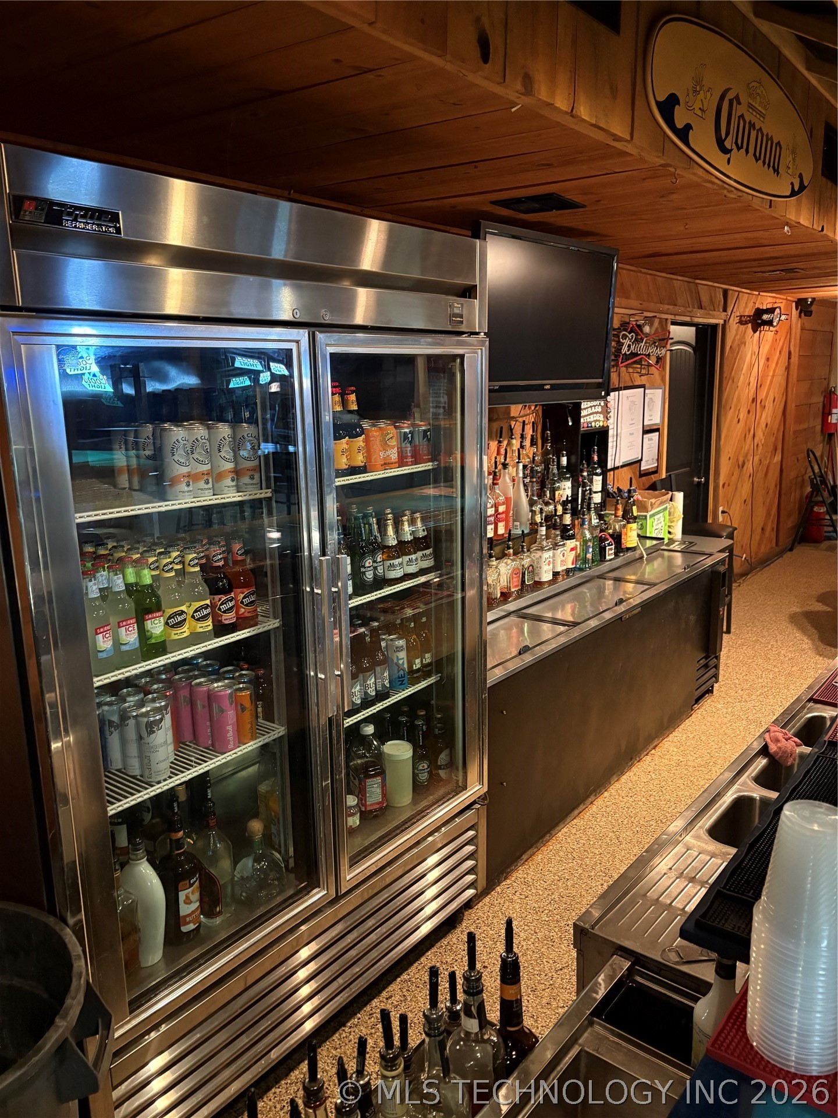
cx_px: 419
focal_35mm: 26
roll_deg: +1.5
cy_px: 559
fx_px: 839
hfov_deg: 53.1
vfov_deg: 67.3
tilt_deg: -12.0
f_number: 1.6
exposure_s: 1/30
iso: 640
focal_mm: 5.96
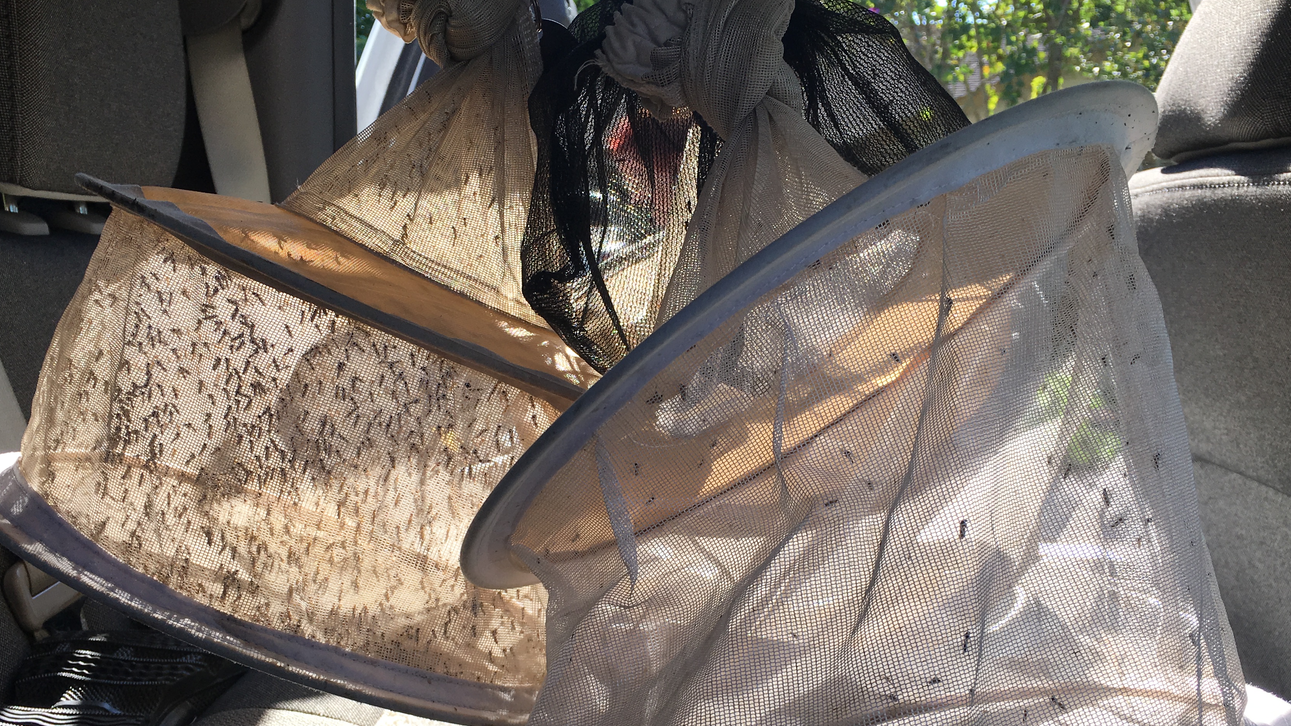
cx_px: 619
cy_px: 469
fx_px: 1301
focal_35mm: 38
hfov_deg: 52.8
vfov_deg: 31.0
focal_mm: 4.15
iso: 25
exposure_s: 1/349
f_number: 2.2
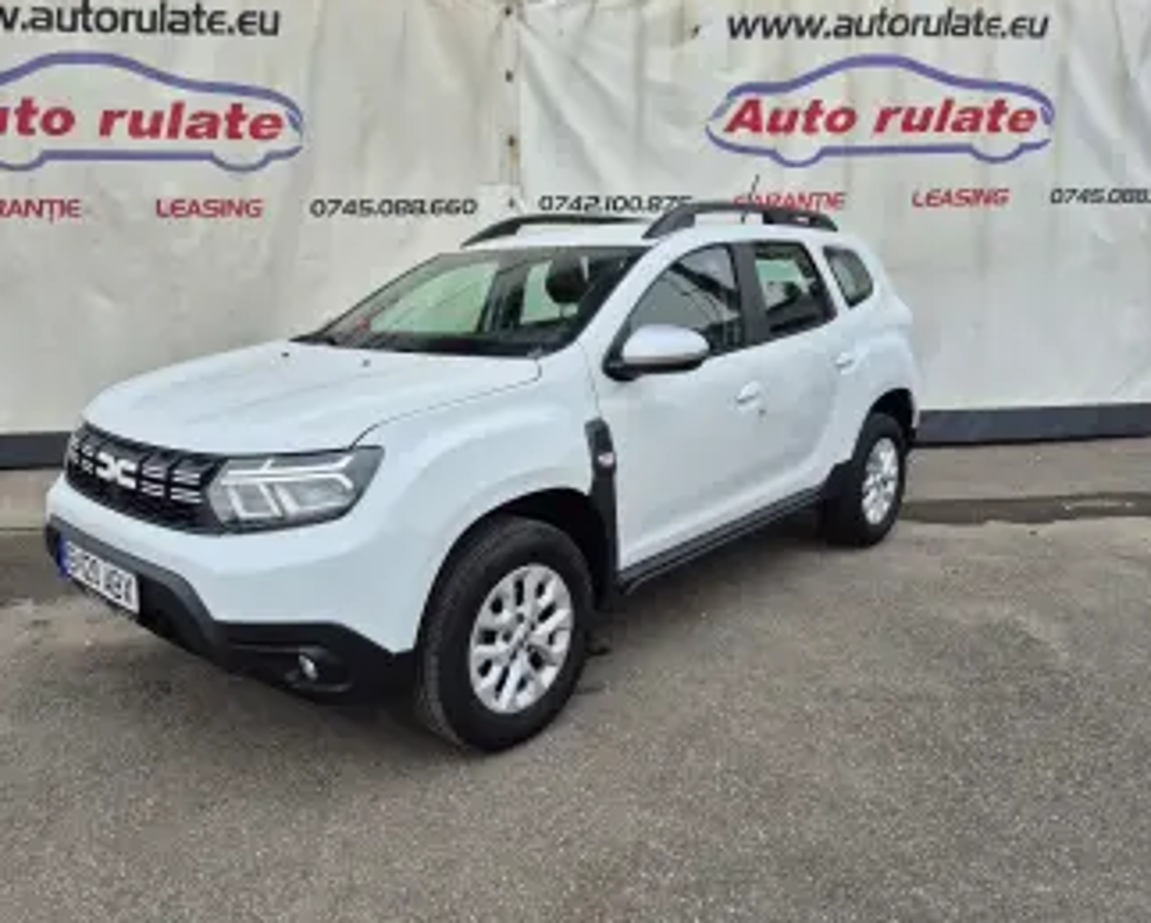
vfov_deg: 56.9
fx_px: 852
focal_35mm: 25
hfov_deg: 67.9
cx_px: 513
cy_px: 449
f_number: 1.8
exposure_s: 1/744
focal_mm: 5.4
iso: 25
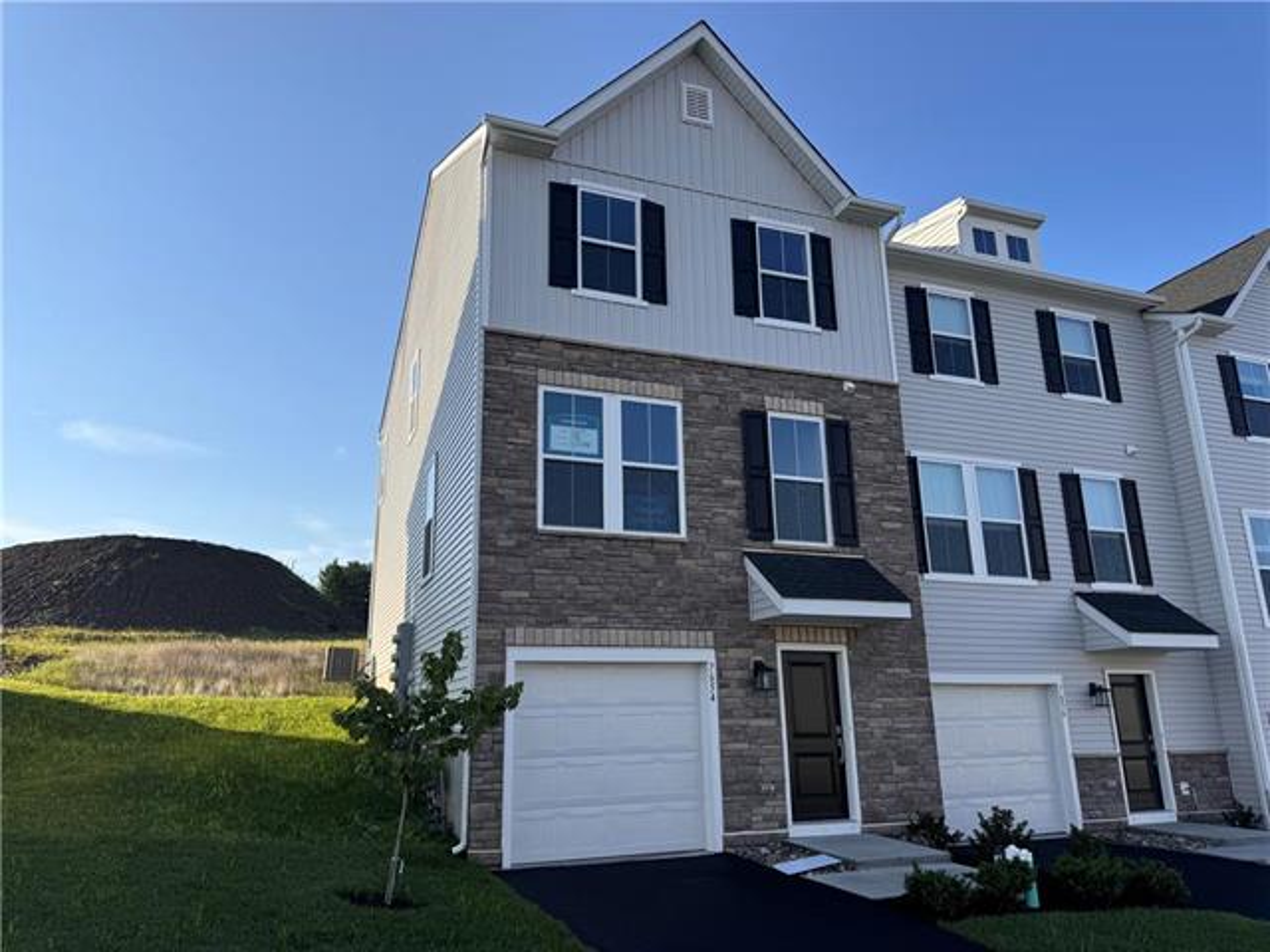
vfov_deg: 56.8
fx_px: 881
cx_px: 635
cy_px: 476
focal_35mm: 24
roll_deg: +0.9
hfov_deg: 71.6
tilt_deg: +14.6
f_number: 1.78
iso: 80
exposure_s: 1/3247
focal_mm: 6.76
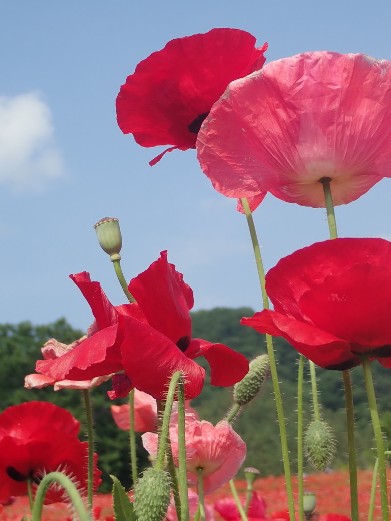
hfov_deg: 18.0
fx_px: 1235
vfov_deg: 23.8
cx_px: 218
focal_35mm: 82
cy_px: 218
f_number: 5.6
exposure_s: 1/400
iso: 100
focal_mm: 12.6
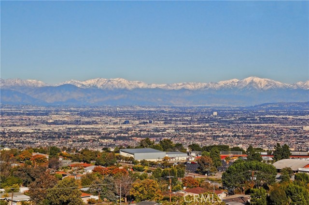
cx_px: 154
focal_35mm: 99
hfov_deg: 20.6
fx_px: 849
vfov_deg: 13.8
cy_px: 102
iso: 200
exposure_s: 1/800
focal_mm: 66
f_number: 16
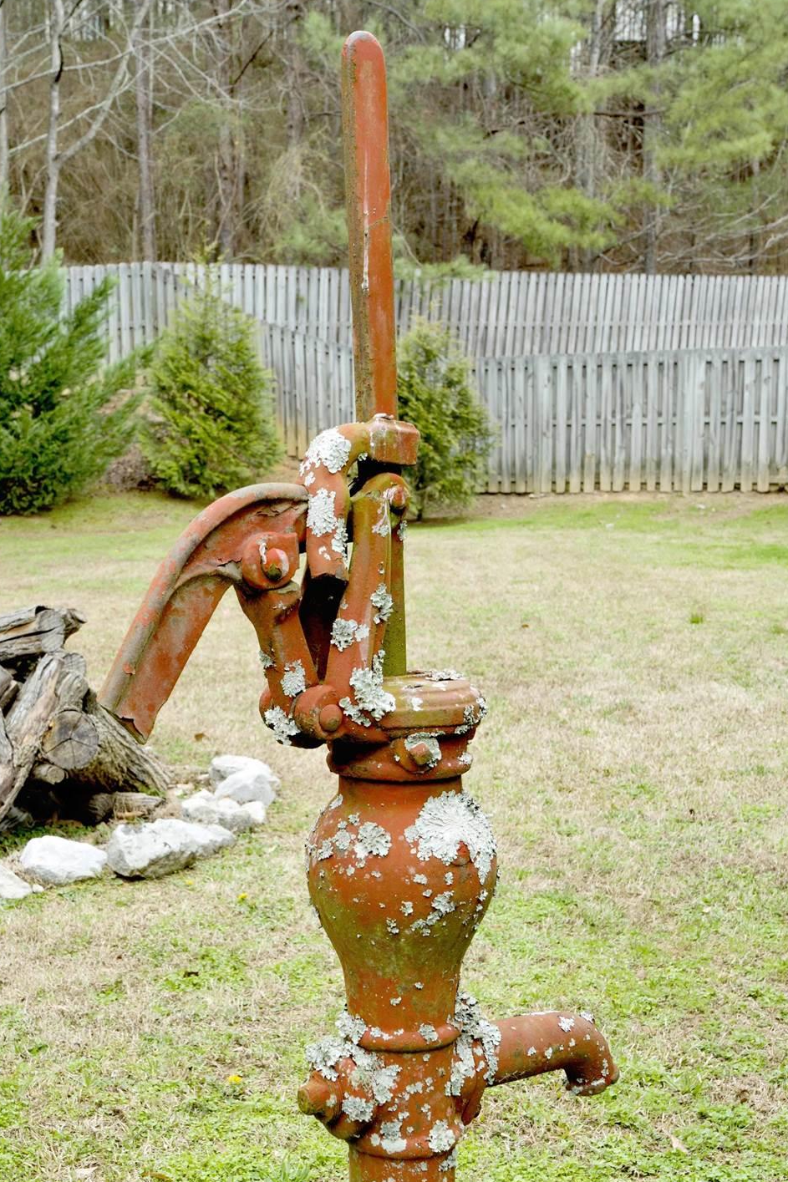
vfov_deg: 34.9
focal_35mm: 57
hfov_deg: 23.7
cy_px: 738
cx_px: 296
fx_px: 1872
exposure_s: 1/60
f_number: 10
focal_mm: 35
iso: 320
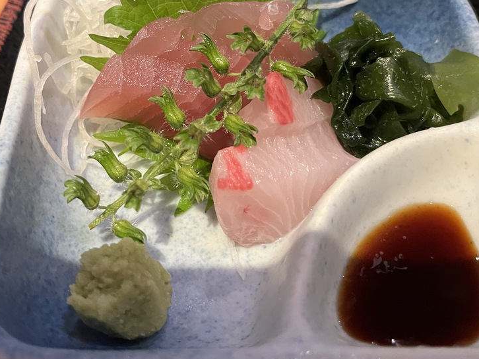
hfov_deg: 43.7
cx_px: 197
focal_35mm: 43
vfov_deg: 33.0
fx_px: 595
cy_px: 96
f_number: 1.6
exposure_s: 1/50
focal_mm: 5.1
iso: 400
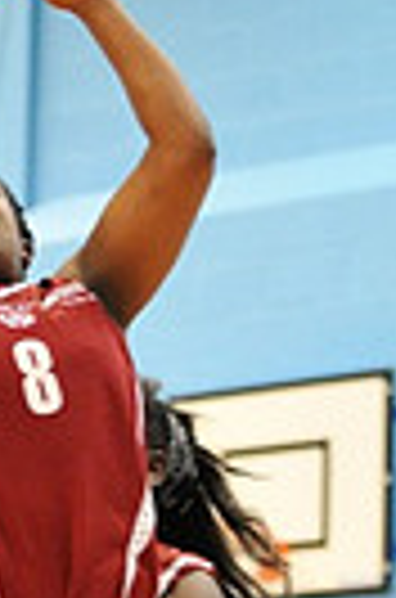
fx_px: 3931
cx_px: -119
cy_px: 881
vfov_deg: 8.5
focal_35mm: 237
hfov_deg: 5.7
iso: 8000
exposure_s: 1/400
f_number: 2.8
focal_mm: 70
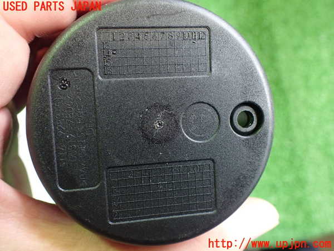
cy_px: 126
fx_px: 289
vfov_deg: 46.8
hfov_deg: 60.0
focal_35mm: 30
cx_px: 167
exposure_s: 1/40
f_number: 2.3
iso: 800
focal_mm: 5.4
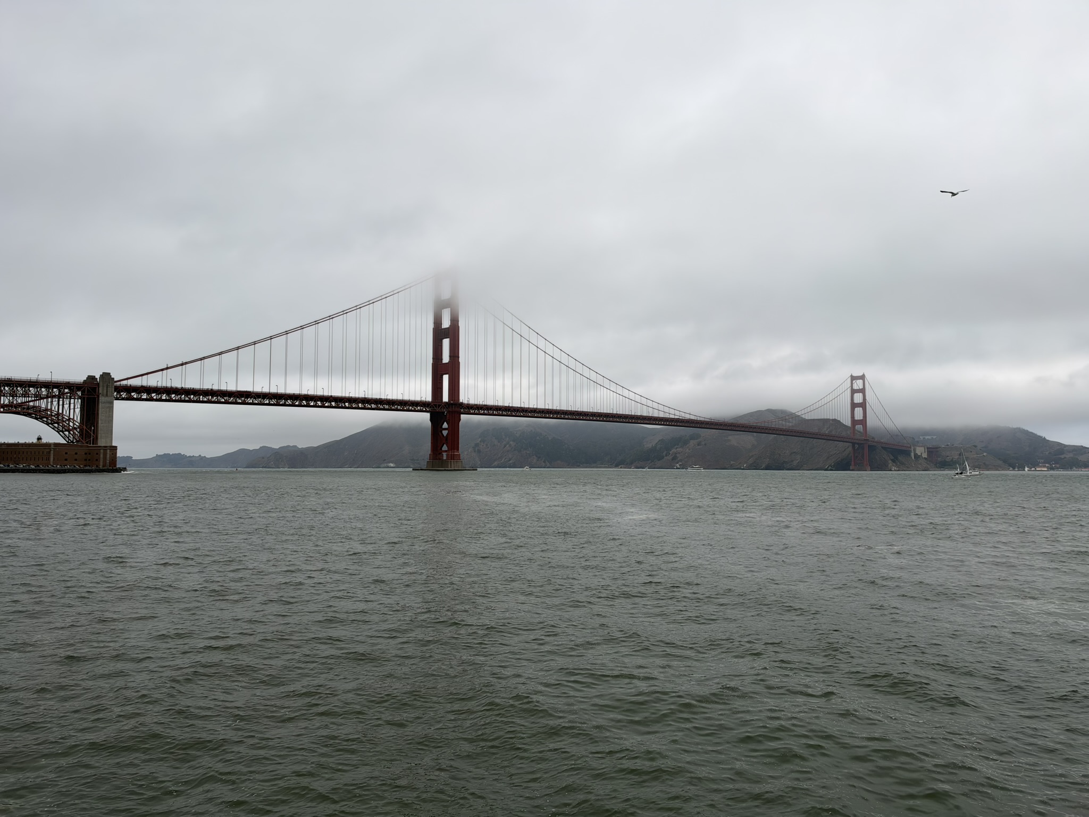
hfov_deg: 71.6
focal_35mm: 24
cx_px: 544
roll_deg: -0.2
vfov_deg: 56.8
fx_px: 755
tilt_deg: +4.1
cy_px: 408
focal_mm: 6.93
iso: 64
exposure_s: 1/5587
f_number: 1.8
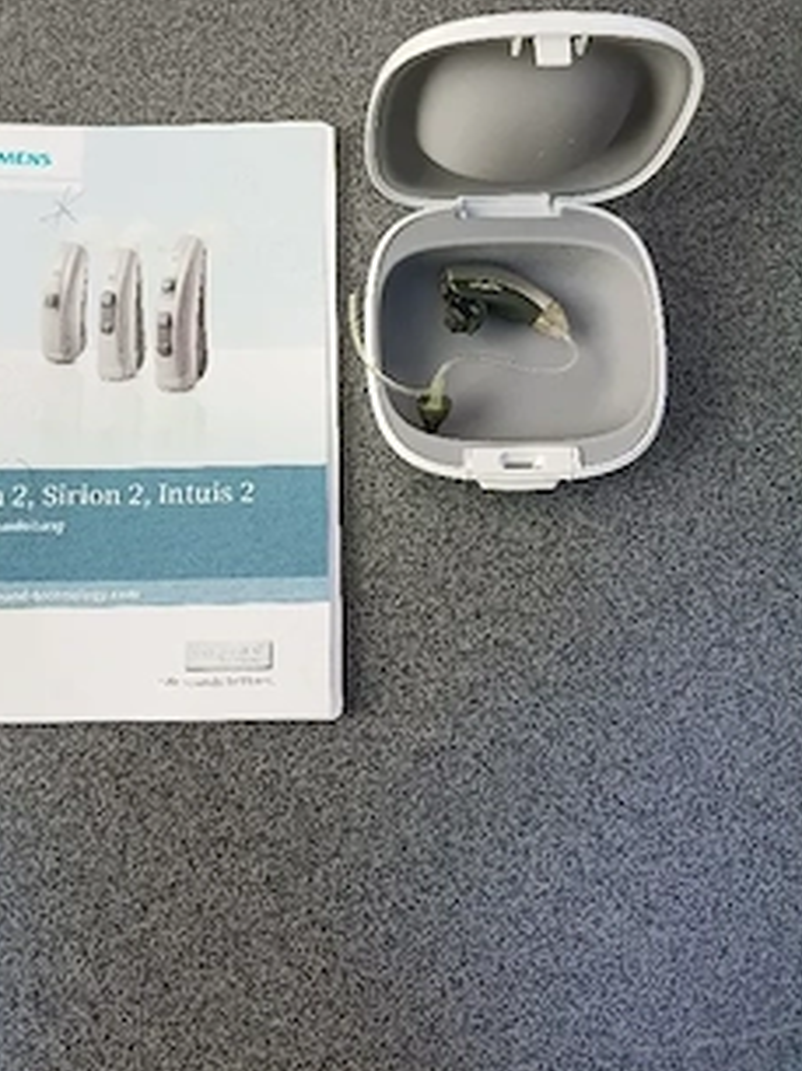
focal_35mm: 34
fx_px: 1052
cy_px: 392
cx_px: 305
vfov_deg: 53.3
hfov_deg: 41.5
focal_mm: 4.81
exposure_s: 1/200
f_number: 1.8
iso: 142
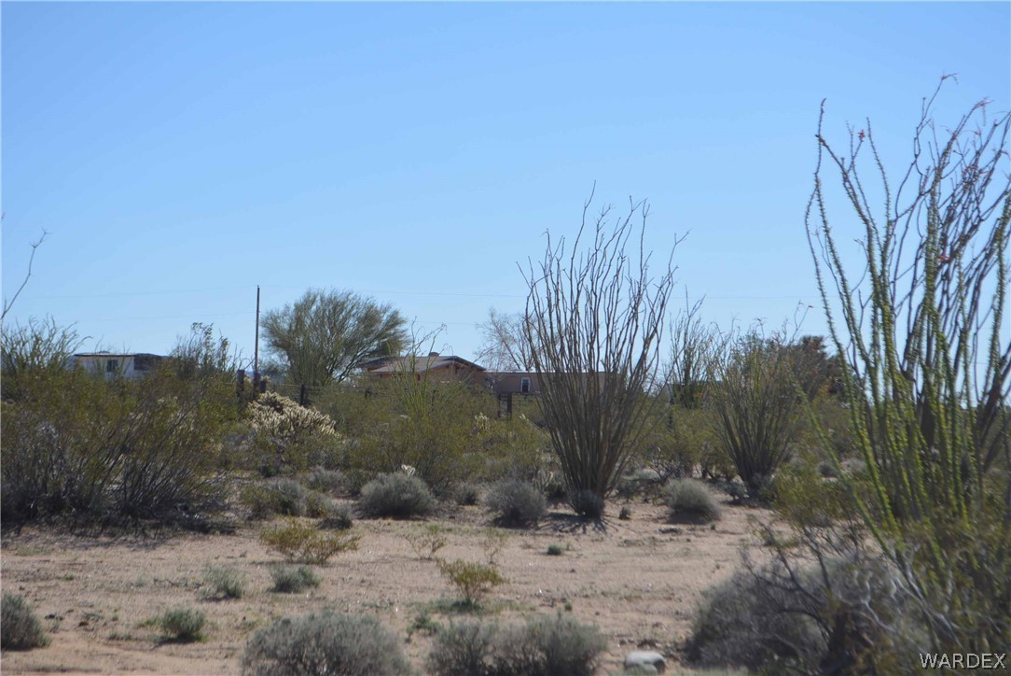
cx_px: 506
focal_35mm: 82
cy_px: 338
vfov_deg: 16.6
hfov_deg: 24.6
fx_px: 2318
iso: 400
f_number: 8
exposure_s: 1/2000
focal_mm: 55
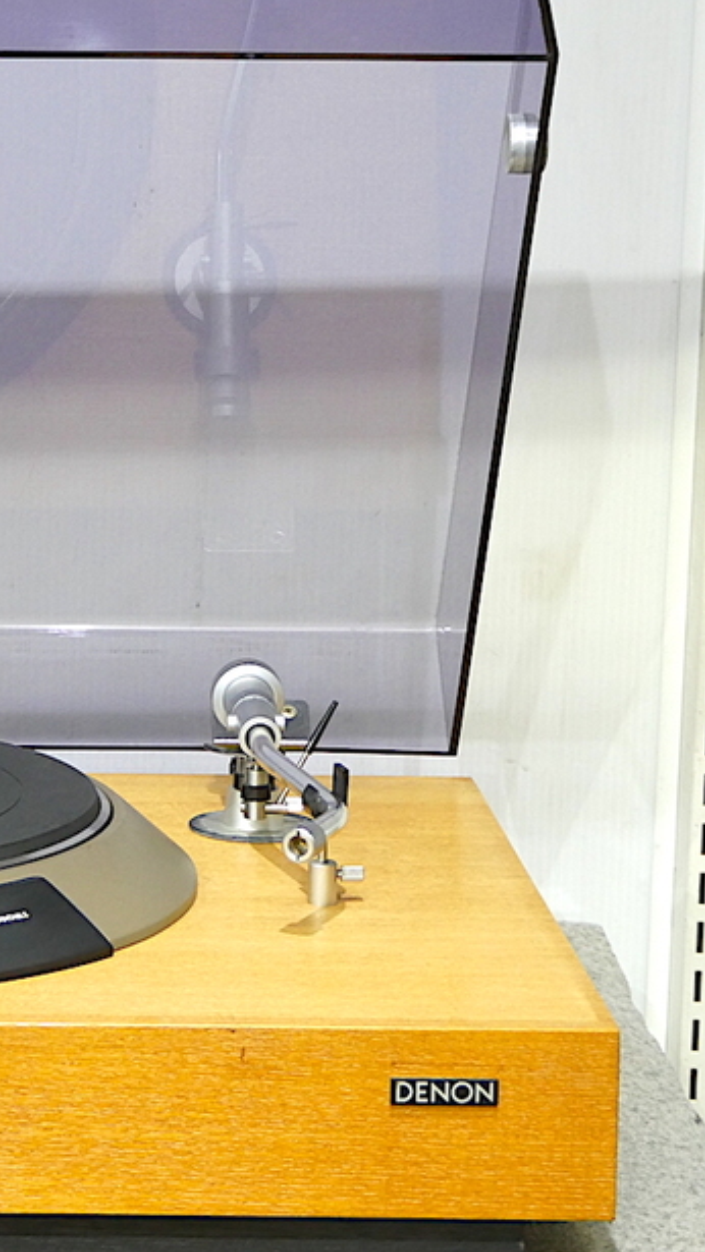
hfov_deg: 10.0
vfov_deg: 18.0
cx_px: -122
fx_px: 3954
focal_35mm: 119
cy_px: 611
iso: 200
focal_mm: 12.5
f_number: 4.5
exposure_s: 1/8
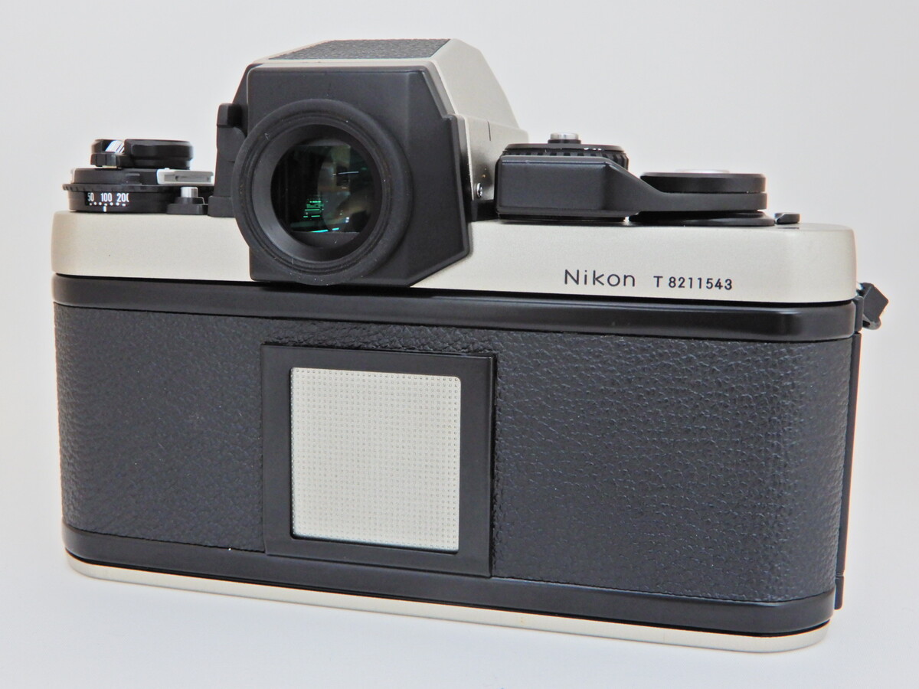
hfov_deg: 44.8
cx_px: 460
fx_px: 1115
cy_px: 344
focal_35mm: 42
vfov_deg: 34.3
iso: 250
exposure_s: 1/30
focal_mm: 7.5
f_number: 4
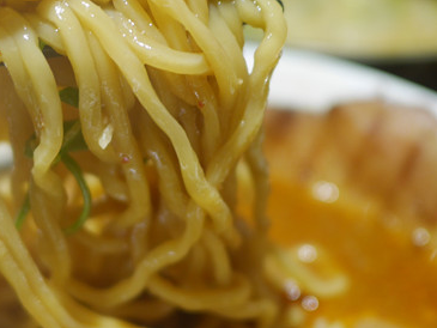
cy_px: 154
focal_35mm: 74
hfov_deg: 26.2
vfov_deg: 19.9
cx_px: 140
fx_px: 934
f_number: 1.7
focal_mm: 15
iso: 200
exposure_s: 1/80
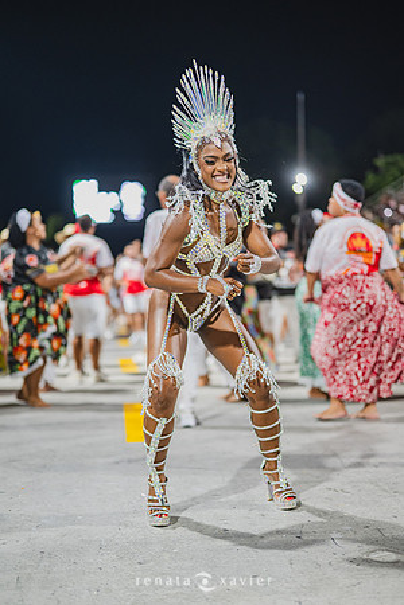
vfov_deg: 39.6
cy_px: 302
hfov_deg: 27.0
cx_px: 202
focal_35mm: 50
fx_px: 842
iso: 1600
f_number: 1.3
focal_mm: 50
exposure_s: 1/1000
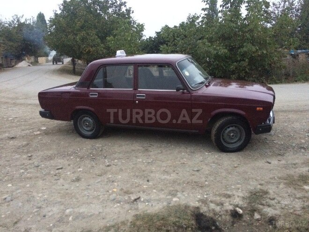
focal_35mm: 29
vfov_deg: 48.2
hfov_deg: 61.7
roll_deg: -0.4
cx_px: 154
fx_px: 259
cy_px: 116
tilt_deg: -14.9
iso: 500
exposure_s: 1/17
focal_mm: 4.15
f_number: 2.2
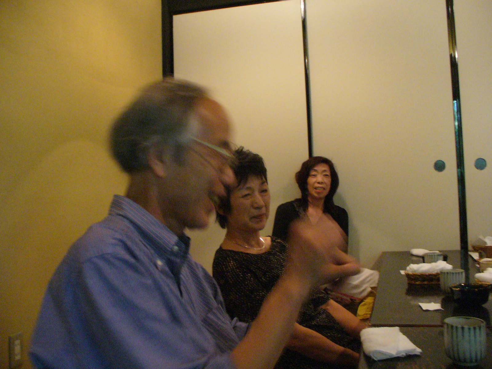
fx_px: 526
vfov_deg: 38.7
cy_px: 184
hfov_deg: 50.1
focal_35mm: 37
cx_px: 246
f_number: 2.8
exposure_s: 1/25
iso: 400
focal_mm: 6.1
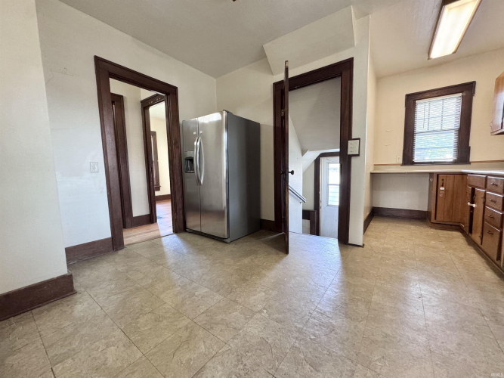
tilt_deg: -5.6
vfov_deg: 85.7
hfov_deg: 102.1
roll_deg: +1.2
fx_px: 204
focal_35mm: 14
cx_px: 252
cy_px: 189
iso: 500
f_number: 2.2
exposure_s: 1/60
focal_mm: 2.22
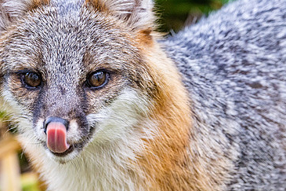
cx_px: 97
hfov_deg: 2.6
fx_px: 6313
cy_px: 90
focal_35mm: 795
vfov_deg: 1.7
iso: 3200
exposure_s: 1/250
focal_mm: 500
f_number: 8
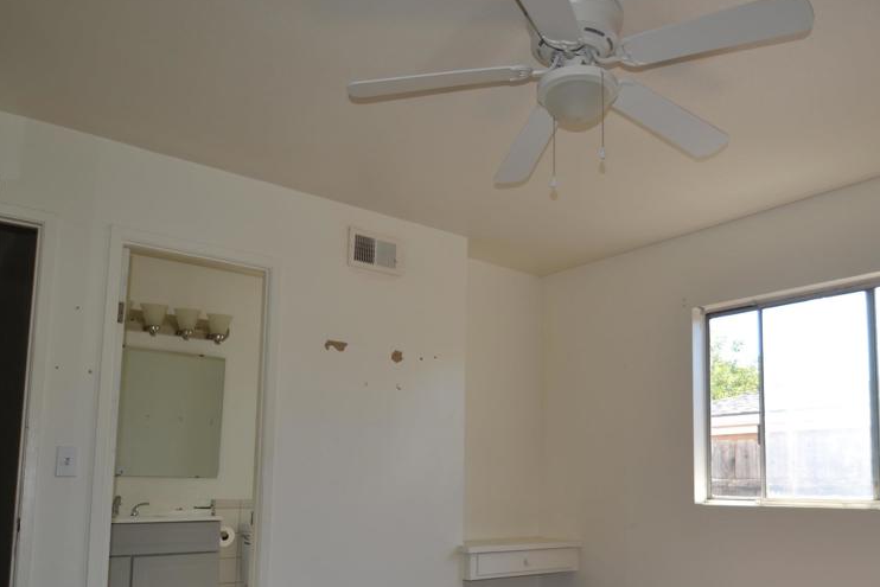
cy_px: 378
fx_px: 709
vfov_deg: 44.5
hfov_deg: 62.8
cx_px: 548
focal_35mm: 29
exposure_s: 1/125
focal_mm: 14
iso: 100
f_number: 4
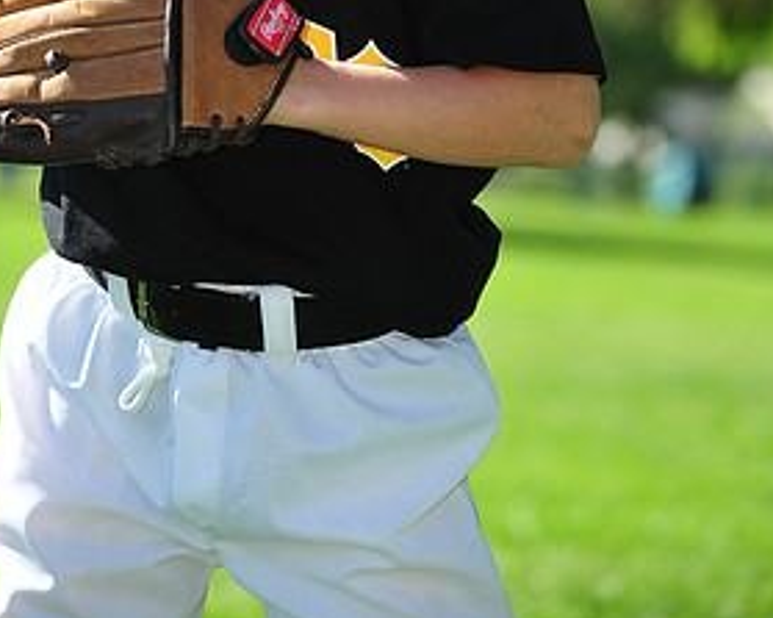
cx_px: 272
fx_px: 4688
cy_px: -180
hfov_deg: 9.4
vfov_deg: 7.5
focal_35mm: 205
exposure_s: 1/640
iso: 200
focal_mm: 105
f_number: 5
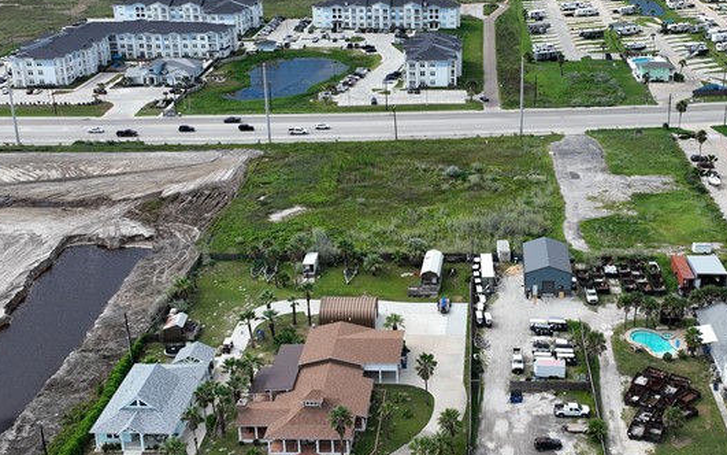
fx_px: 971
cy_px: 223
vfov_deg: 26.3
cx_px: 472
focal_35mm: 49
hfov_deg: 40.6
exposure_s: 1/2000
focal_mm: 12.29
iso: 100
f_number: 2.8
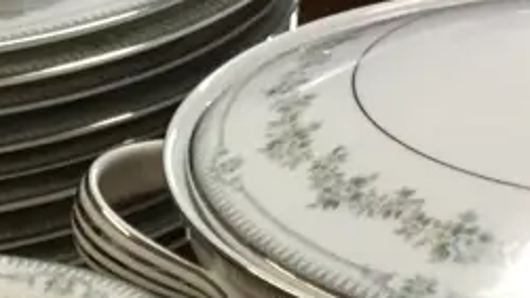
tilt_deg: -38.7
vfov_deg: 8.4
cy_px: 761
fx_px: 1812
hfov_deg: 16.5
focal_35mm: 129
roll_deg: +1.1
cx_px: 70
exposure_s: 1/33
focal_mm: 4.15
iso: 50
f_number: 2.2
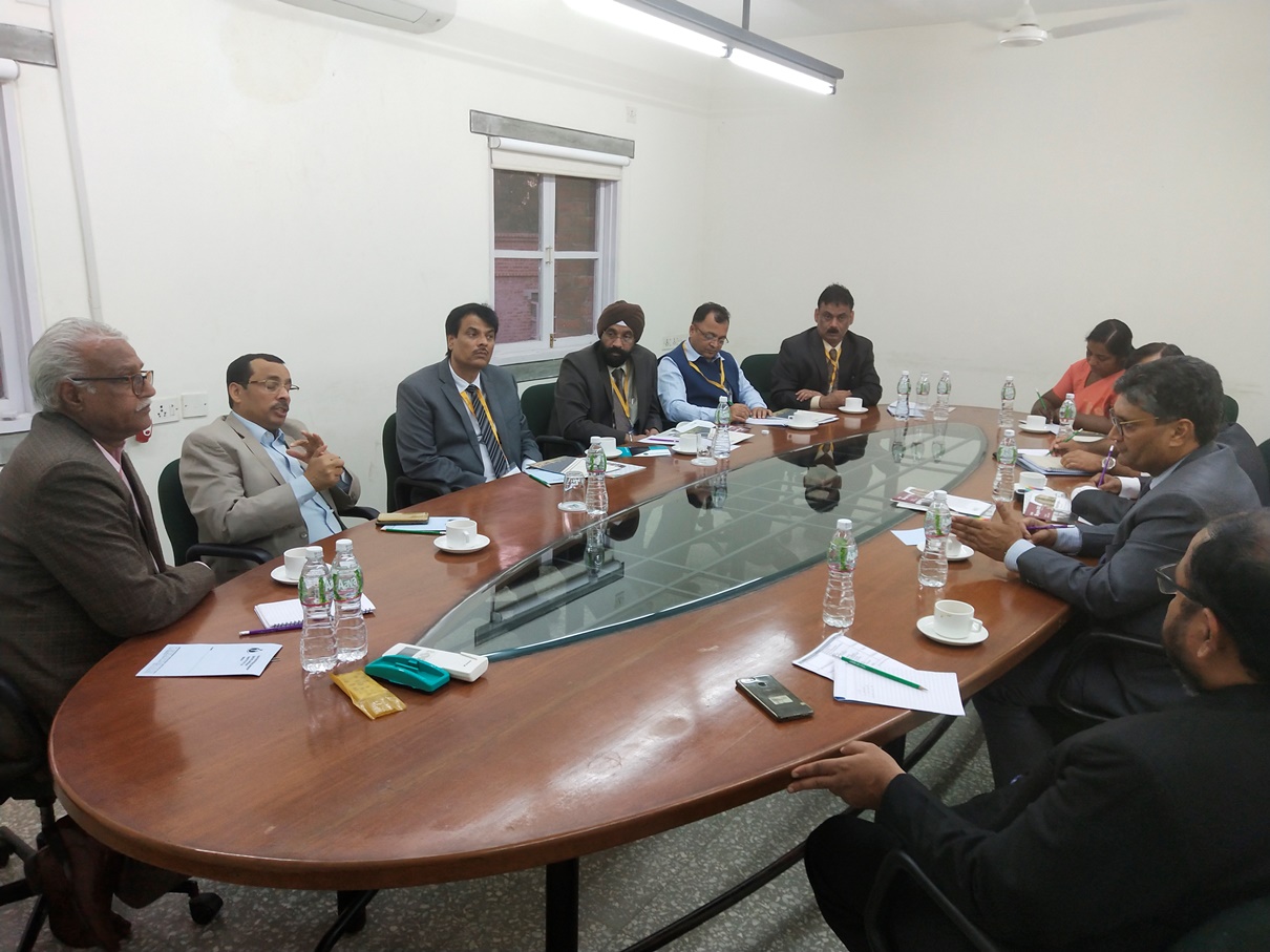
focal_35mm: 30
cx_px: 635
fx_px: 1100
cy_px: 476
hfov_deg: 60.0
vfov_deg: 46.8
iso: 187
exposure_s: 1/50
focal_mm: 3.95
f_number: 1.8
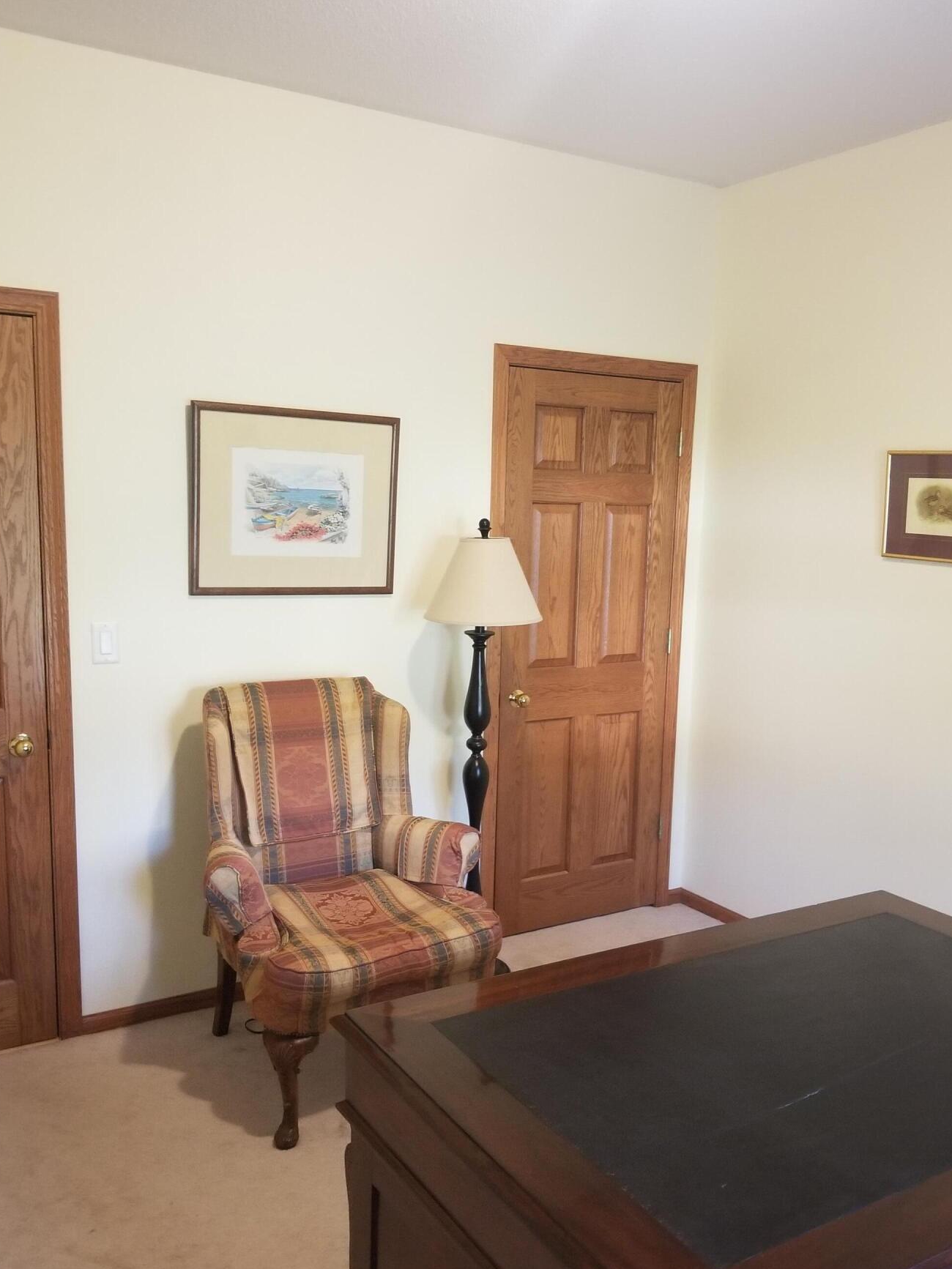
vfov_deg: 59.8
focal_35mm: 30
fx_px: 1100
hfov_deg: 46.8
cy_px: 708
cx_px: 468
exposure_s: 1/15
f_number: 1.7
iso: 250
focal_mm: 4.25
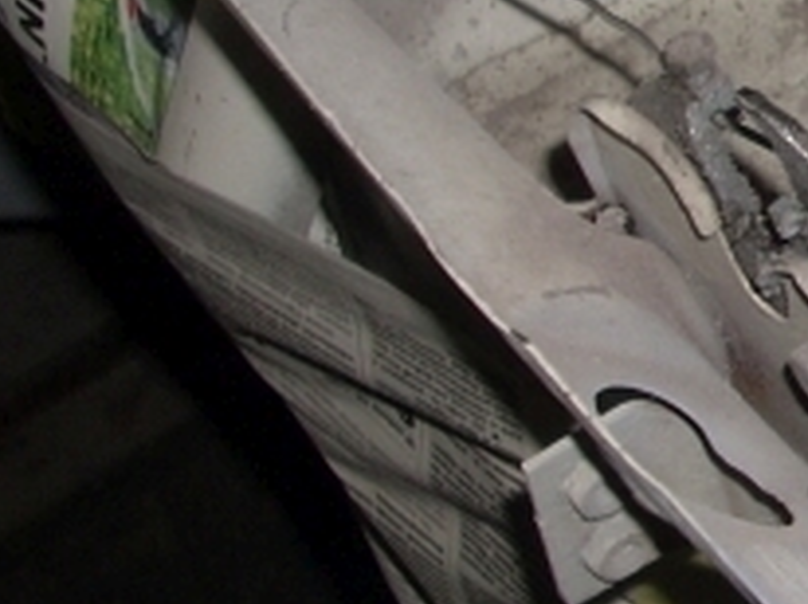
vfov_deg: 10.9
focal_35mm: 135
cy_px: 18
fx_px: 3147
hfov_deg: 13.5
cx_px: 1338
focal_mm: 6.2
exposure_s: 1/60
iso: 64
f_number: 2.8
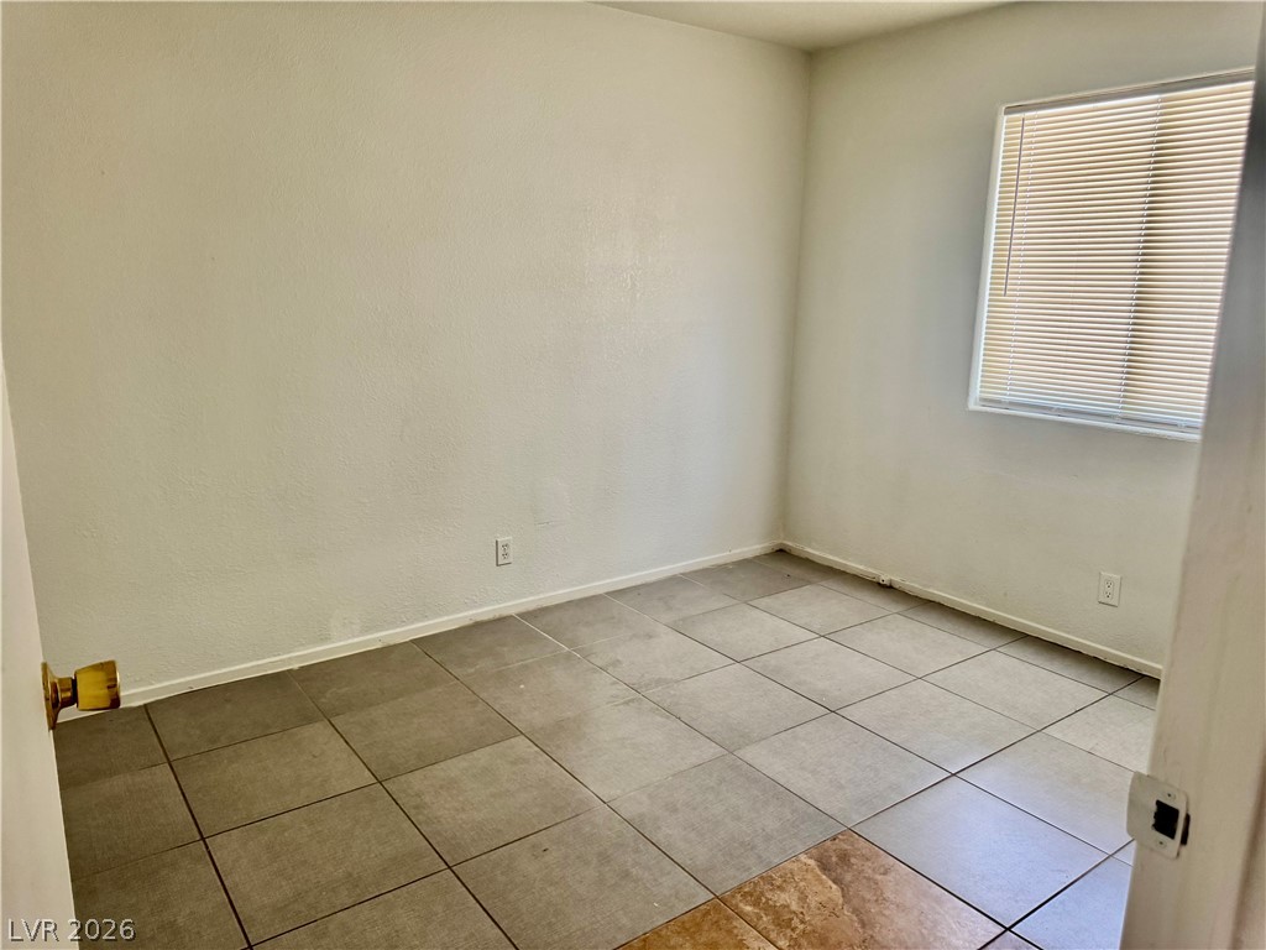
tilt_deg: -13.3
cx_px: 633
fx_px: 878
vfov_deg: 56.8
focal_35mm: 24
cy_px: 475
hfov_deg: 71.6
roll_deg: -0.4
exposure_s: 1/96
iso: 200
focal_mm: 6.76
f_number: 1.78
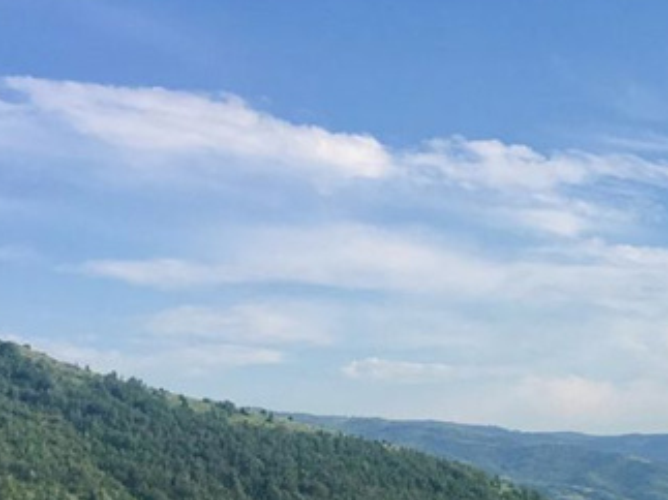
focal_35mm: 92
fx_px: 1775
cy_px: 539
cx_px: 931
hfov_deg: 19.3
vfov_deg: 15.6
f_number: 2.2
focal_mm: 4.15
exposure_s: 1/1054
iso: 25
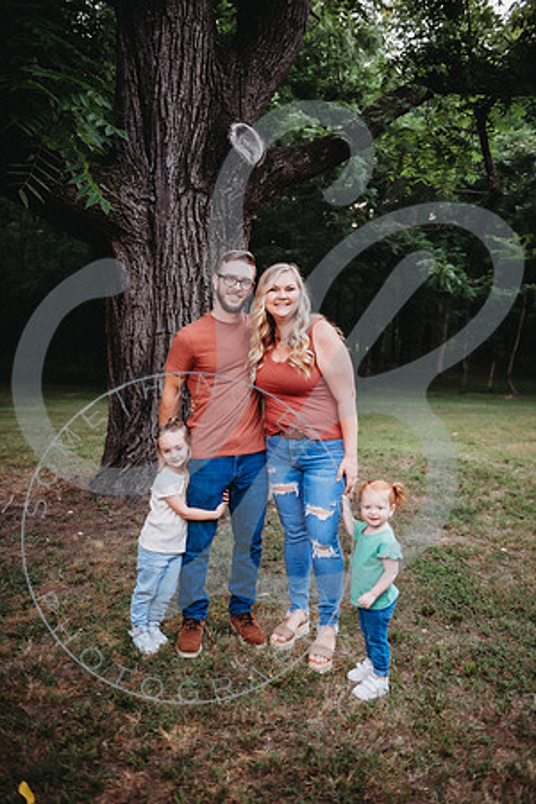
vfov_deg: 60.3
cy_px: 402
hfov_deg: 42.3
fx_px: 692
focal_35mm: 31
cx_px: 268
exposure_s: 1/200
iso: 250
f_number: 2.8
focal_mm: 31
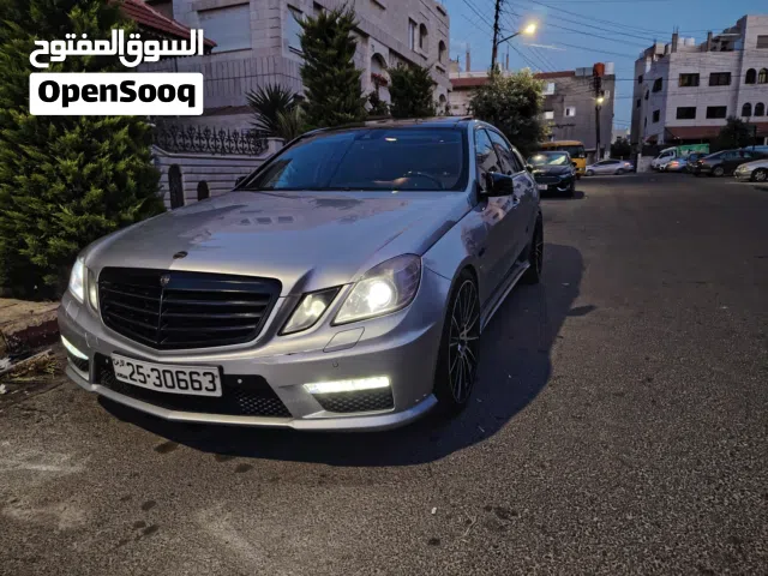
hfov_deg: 71.6
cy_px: 288
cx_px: 384
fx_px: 532
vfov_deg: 56.8
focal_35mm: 24
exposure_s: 1/25
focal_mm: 5.25
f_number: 1.75
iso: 1281
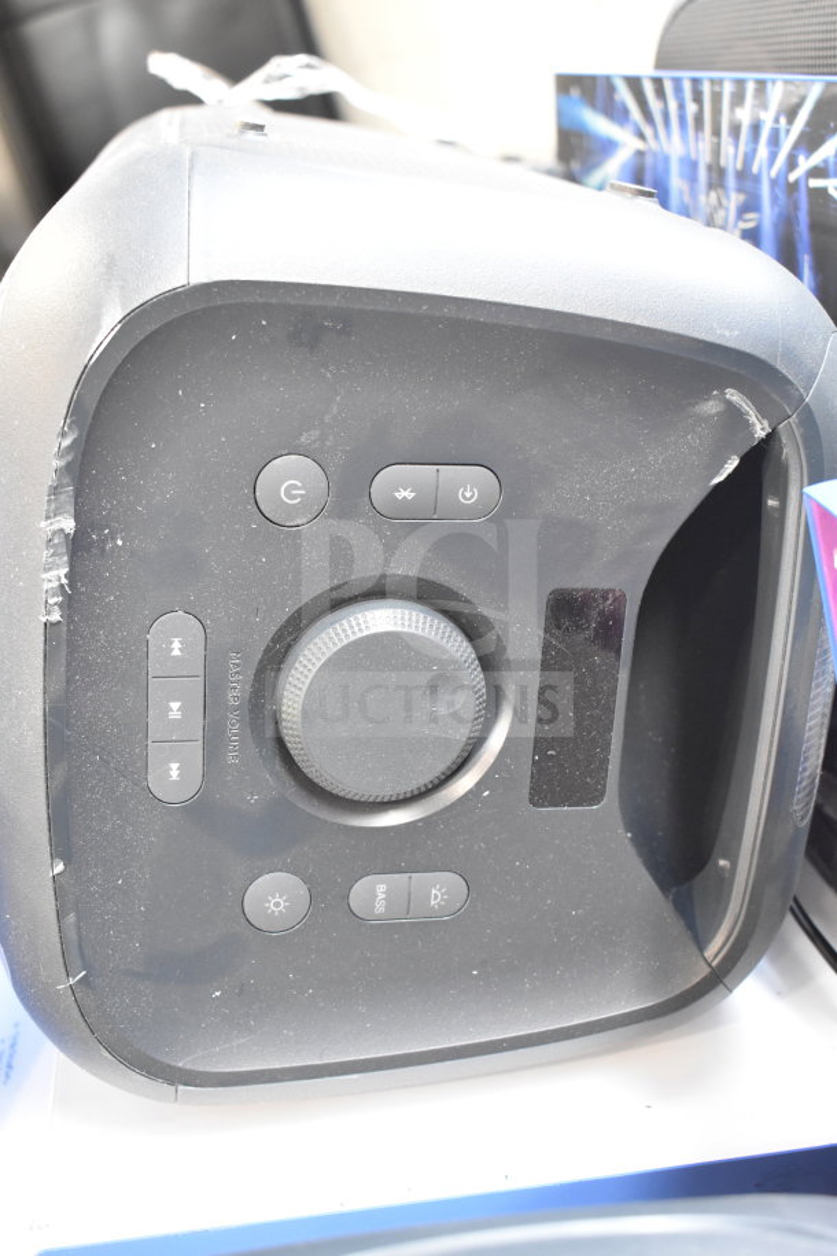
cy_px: 628
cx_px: 418
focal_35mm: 45
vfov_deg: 43.6
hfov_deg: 29.9
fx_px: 1569
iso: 2500
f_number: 4.2
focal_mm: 30
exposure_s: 1/50
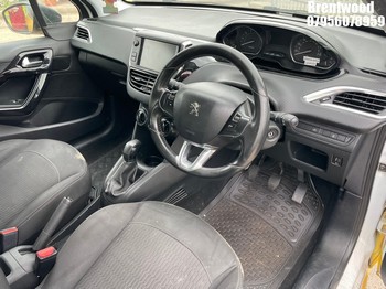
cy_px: 144
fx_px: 290
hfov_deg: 67.3
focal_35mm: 26
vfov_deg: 53.0
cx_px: 193
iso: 80
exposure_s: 1/121
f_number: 1.6
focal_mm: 4.2
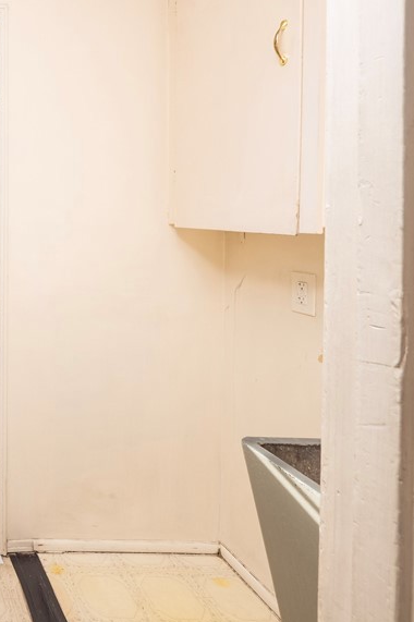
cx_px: -119
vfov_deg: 65.3
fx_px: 484
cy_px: 278
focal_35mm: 28
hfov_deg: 34.0
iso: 250
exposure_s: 1/20
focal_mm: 7
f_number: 8
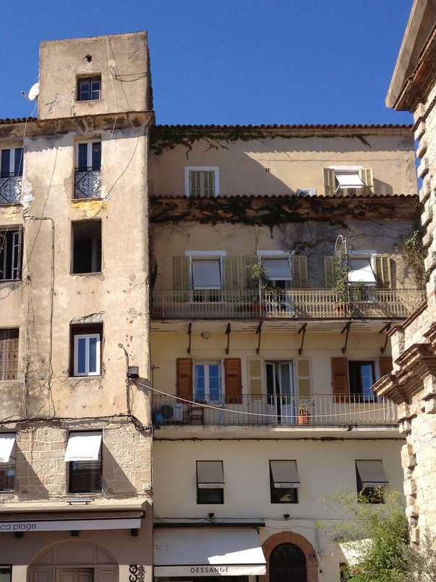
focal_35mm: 52
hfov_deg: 27.9
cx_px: 153
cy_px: 417
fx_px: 873
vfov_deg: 36.2
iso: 64
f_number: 2.4
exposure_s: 1/1227
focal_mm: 4.28
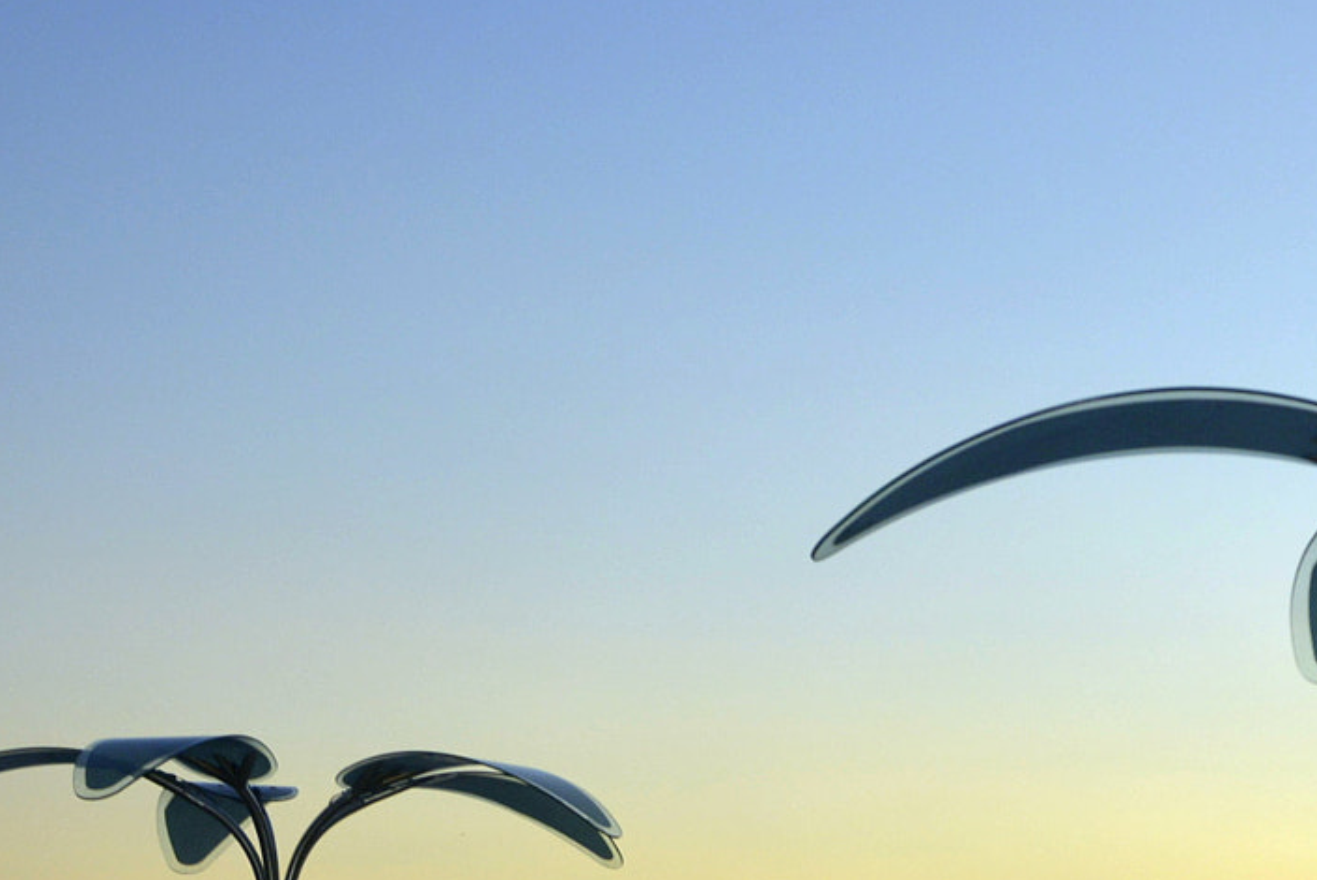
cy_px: 934
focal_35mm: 85
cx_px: 1130
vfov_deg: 15.7
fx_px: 3116
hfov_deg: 23.4
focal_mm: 25
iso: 500
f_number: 5.6
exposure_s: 1/200
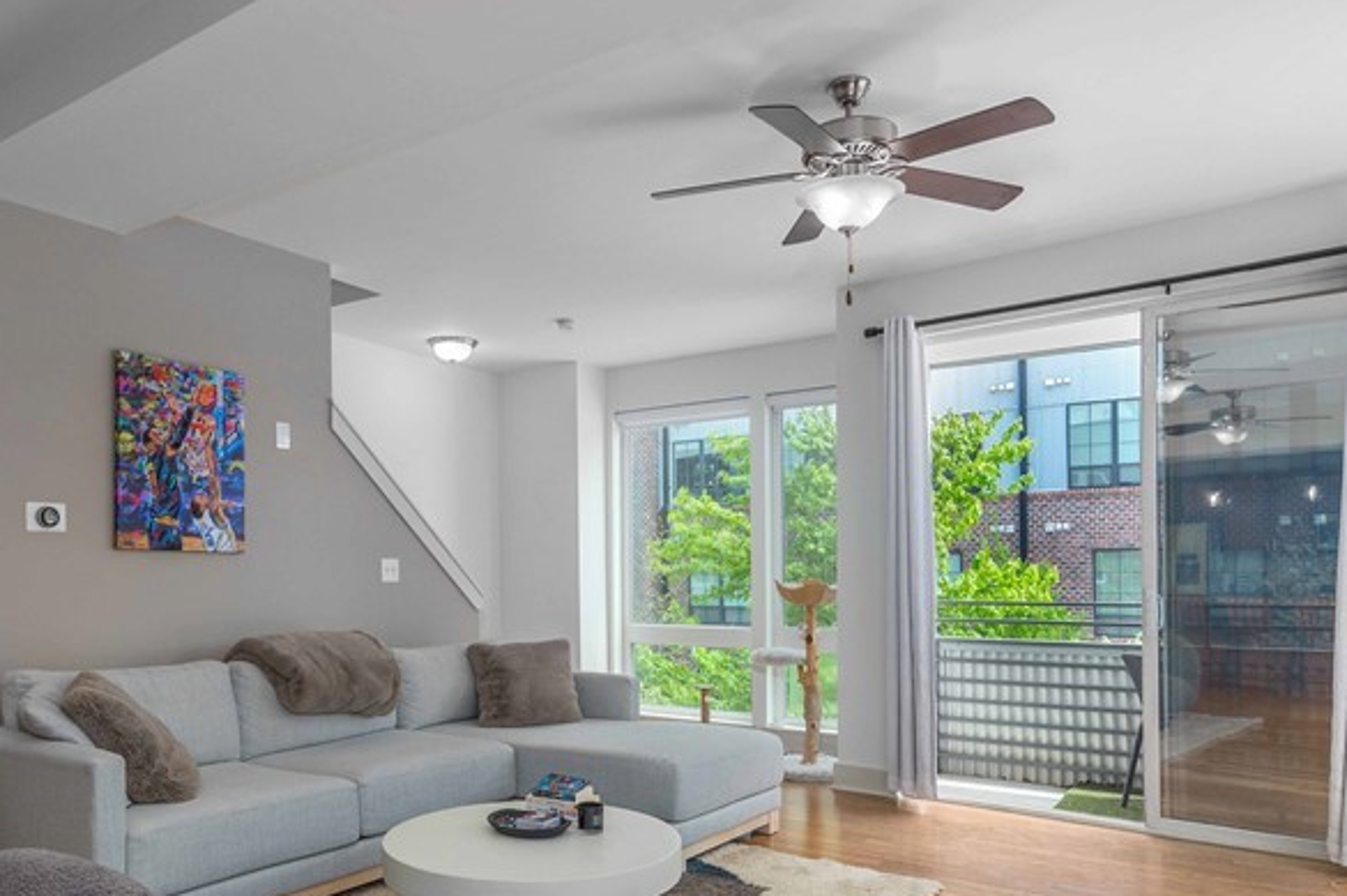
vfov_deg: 48.7
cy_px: 591
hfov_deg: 68.2
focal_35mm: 26
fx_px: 972
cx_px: 496
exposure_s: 1/60
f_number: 8
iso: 80
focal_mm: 14
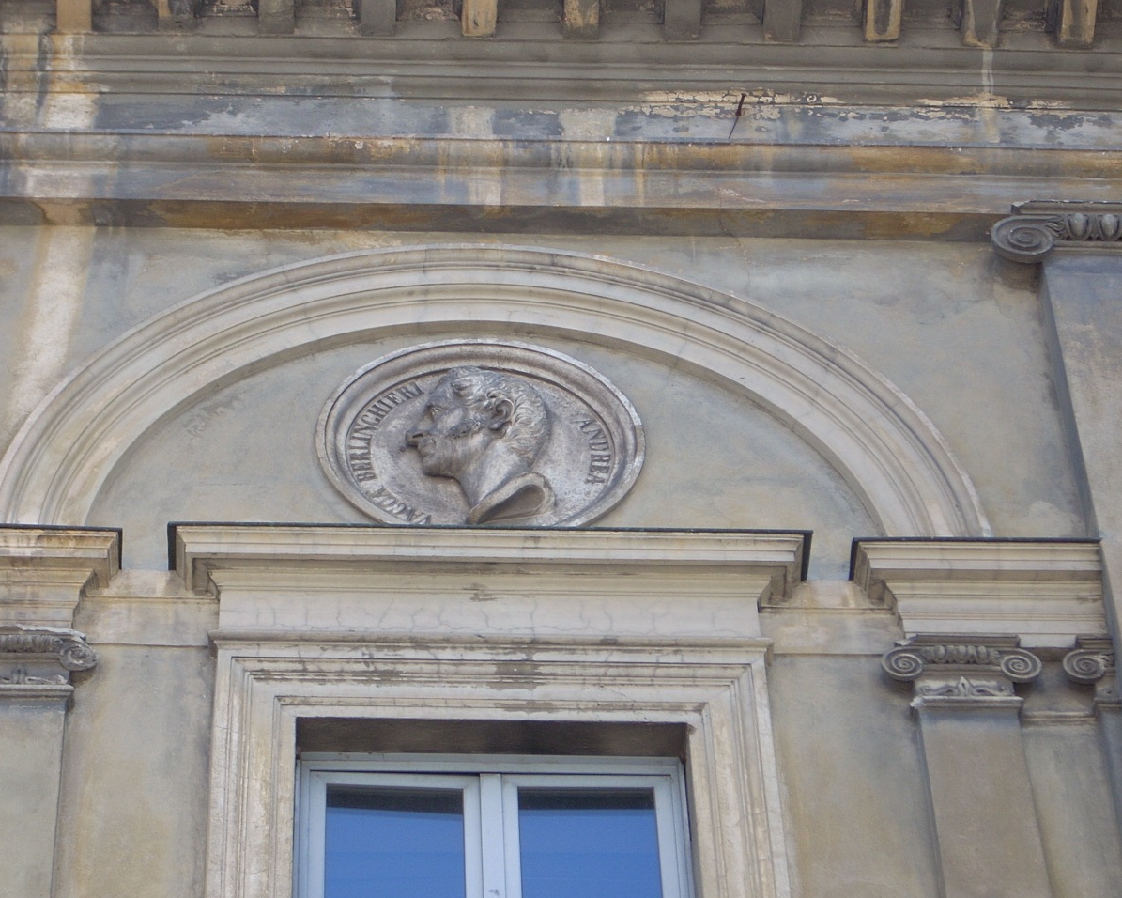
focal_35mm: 130
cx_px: 469
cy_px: 471
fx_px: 4317
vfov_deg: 11.9
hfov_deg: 14.8
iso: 64
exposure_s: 1/84.8
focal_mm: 18.6
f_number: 5.2
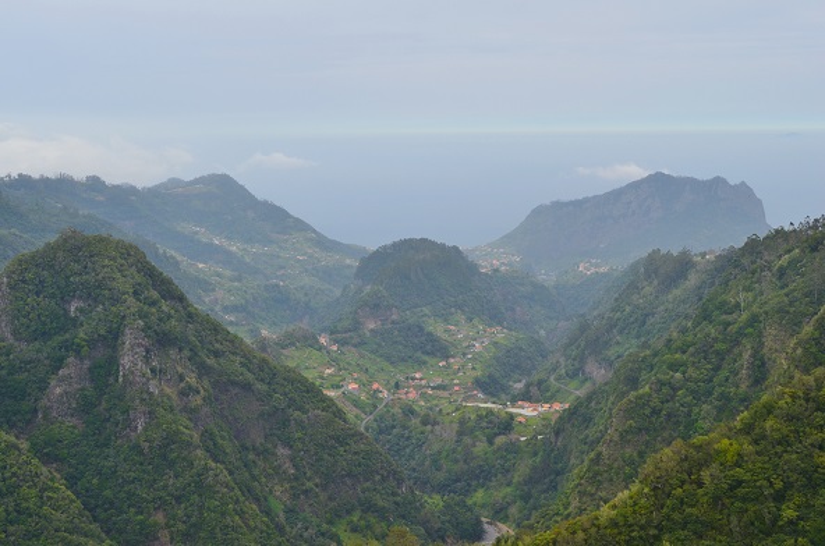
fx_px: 1098
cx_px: 412
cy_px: 273
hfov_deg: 41.2
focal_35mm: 48
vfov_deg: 27.9
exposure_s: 1/125
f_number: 11
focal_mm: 32
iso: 125
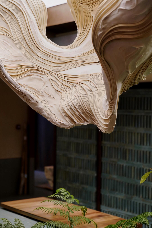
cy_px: 114
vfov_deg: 29.2
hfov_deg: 19.7
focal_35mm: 69
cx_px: 76
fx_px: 437
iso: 320
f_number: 4
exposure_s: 1/80
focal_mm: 69
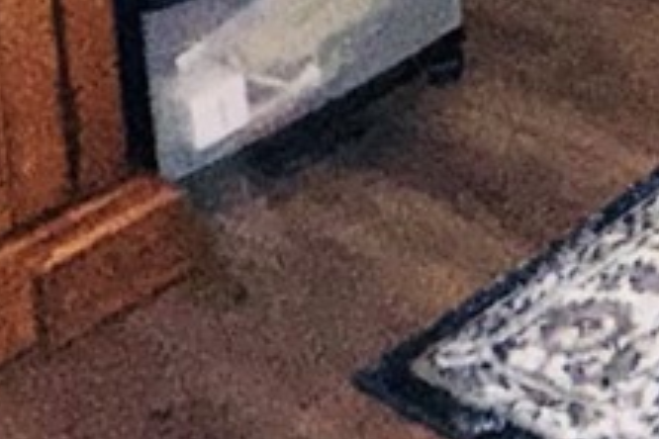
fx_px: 1922
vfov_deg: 10.1
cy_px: -836
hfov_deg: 14.5
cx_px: 1472
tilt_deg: -6.0
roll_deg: +0.5
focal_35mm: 105
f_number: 2.2
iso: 400
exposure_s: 1/30
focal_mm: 2.22
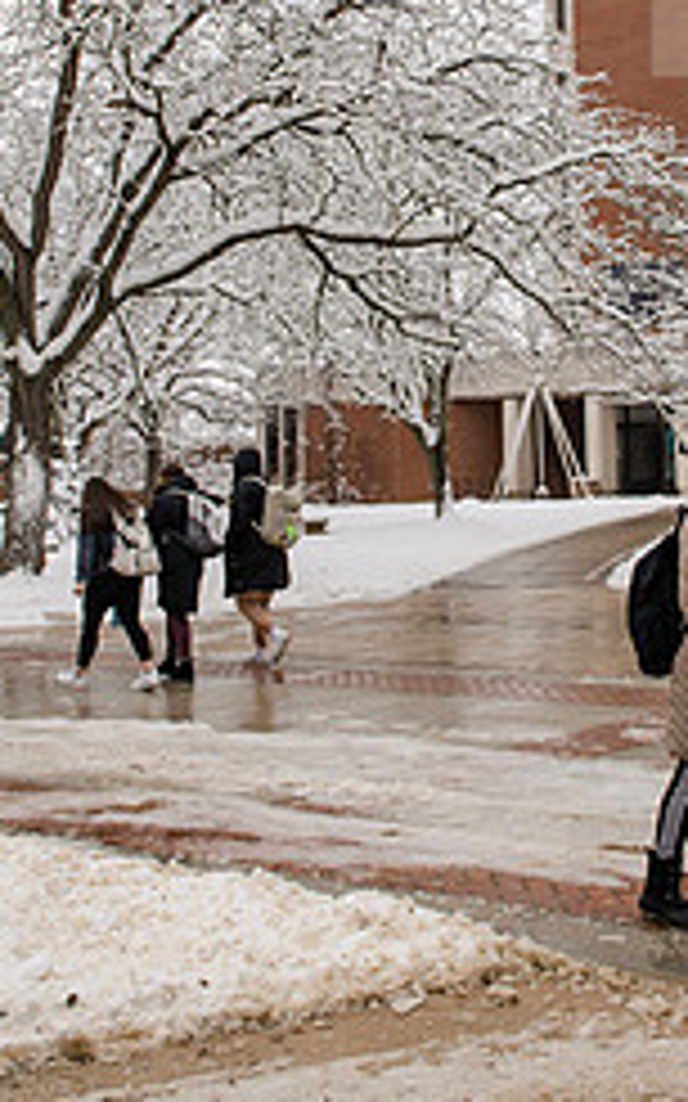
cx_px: 517
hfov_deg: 22.1
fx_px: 1741
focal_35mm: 58
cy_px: 245
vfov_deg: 34.2
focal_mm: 24
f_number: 4.5
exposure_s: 1/640
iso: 125
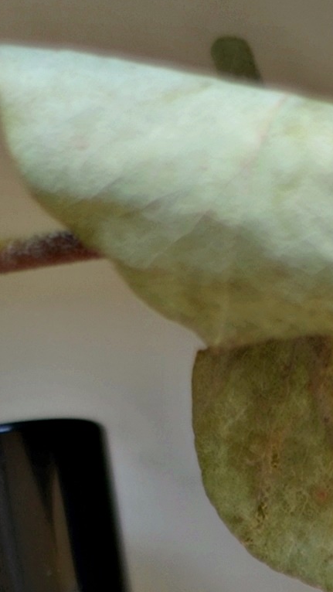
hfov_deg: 3.9
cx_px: 291
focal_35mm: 309
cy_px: 1128
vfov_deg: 6.8
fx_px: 4849
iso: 100
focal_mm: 50
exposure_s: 1/200
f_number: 1.8
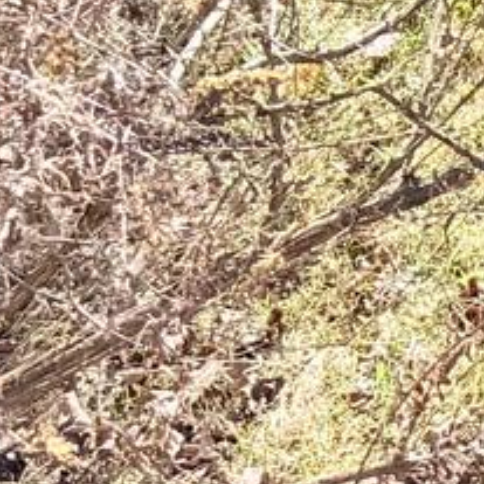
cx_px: 1693
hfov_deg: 7.0
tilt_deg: -28.9
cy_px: -856
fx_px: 3322
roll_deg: +10.3
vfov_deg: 7.5
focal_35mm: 210
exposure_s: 1/1314
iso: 80
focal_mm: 6.76
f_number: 1.78
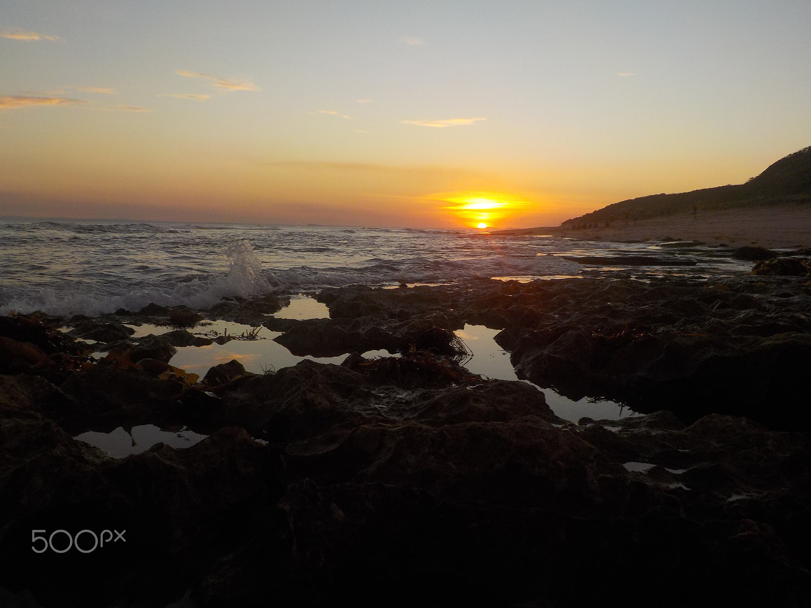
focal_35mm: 30
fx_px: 703
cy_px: 304
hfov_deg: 60.0
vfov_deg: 46.8
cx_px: 406
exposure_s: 1/320
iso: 125
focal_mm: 4.1
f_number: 3.3
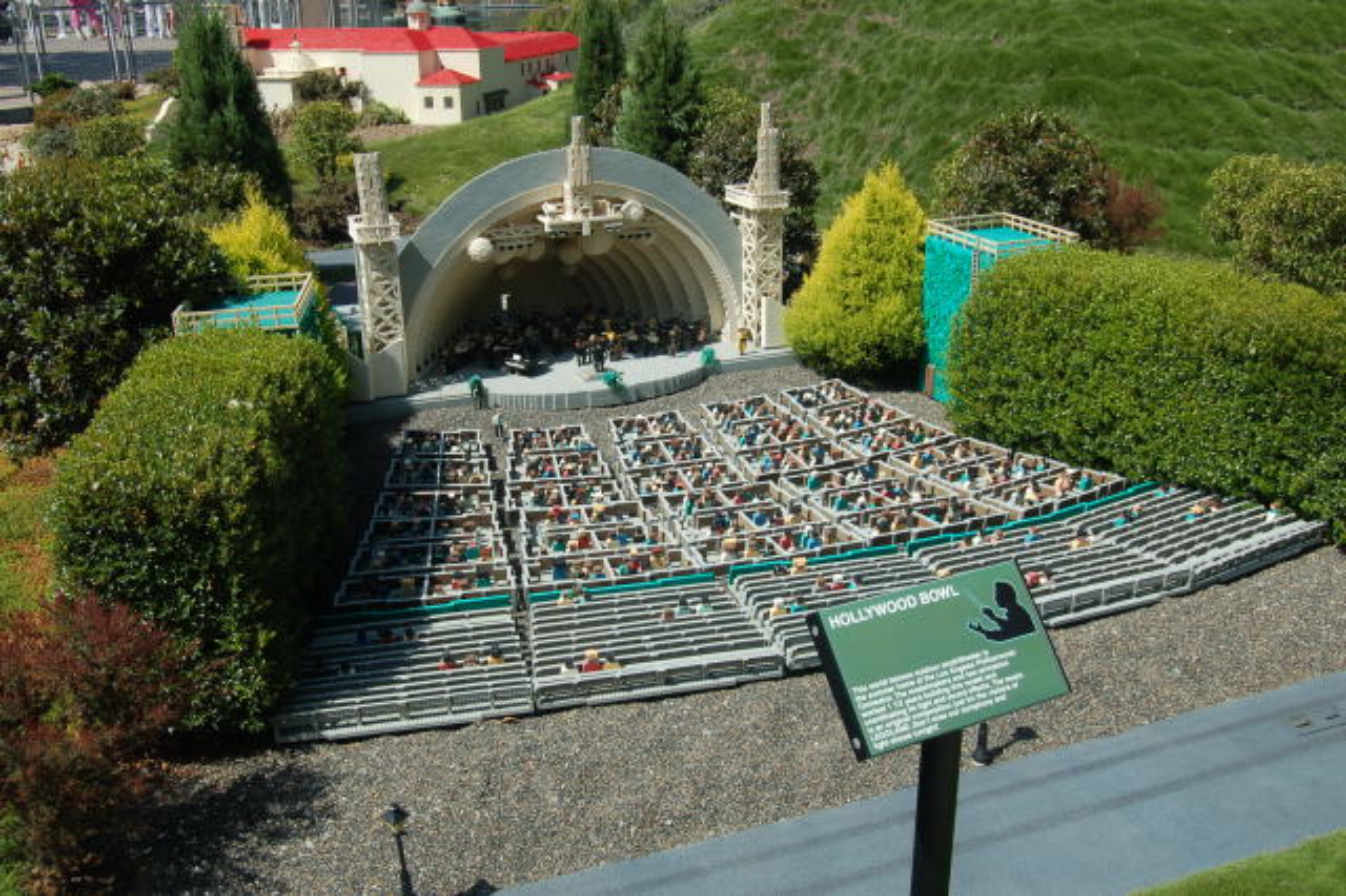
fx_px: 1289
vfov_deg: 38.3
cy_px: 448
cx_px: 673
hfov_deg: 55.1
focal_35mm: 34
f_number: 7.1
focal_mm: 23
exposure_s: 1/200
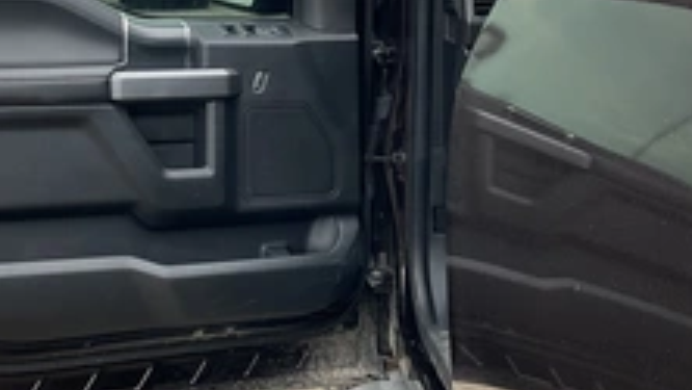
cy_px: 56
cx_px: 237
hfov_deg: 36.3
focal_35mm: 57
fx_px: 1046
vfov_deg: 20.8
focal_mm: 3
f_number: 1.8
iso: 25
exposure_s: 1/435
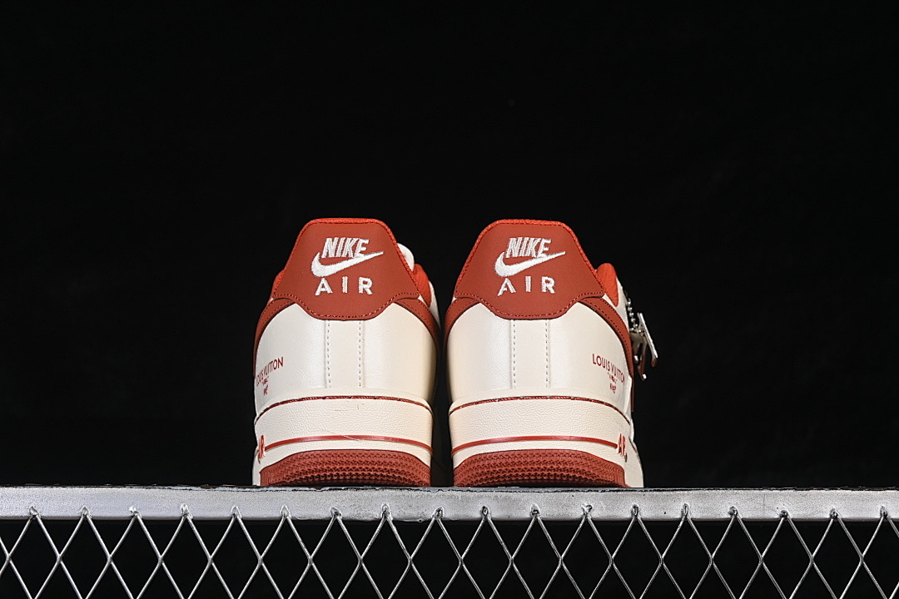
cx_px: 450
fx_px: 1873
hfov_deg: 27.0
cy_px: 300
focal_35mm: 75
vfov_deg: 18.2
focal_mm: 50
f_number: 8
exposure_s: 1/80
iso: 160
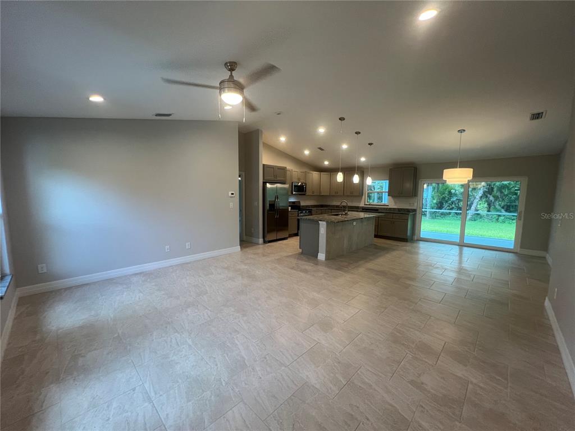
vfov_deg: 89.9
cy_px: 216
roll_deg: -0.3
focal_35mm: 13
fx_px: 216
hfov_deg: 106.2
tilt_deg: -5.6
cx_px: 288
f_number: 1.8
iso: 125
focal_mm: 1.57
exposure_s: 1/120
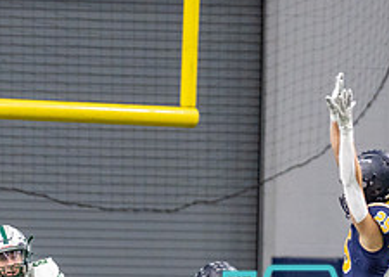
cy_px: 412
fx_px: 8957
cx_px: 54
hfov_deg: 2.5
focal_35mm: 812
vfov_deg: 1.8
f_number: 2.8
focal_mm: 200
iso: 2000
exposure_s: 1/1000
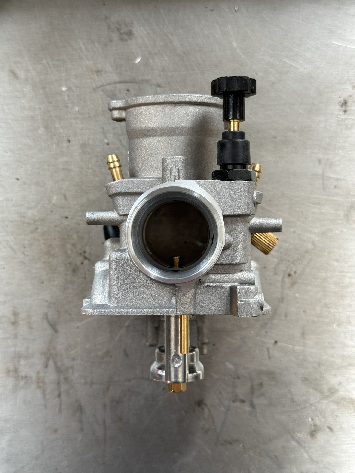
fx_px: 656
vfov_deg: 39.7
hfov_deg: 30.3
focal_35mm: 48
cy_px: 236
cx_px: 178
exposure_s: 1/100
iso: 80
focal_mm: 6.76
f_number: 1.78
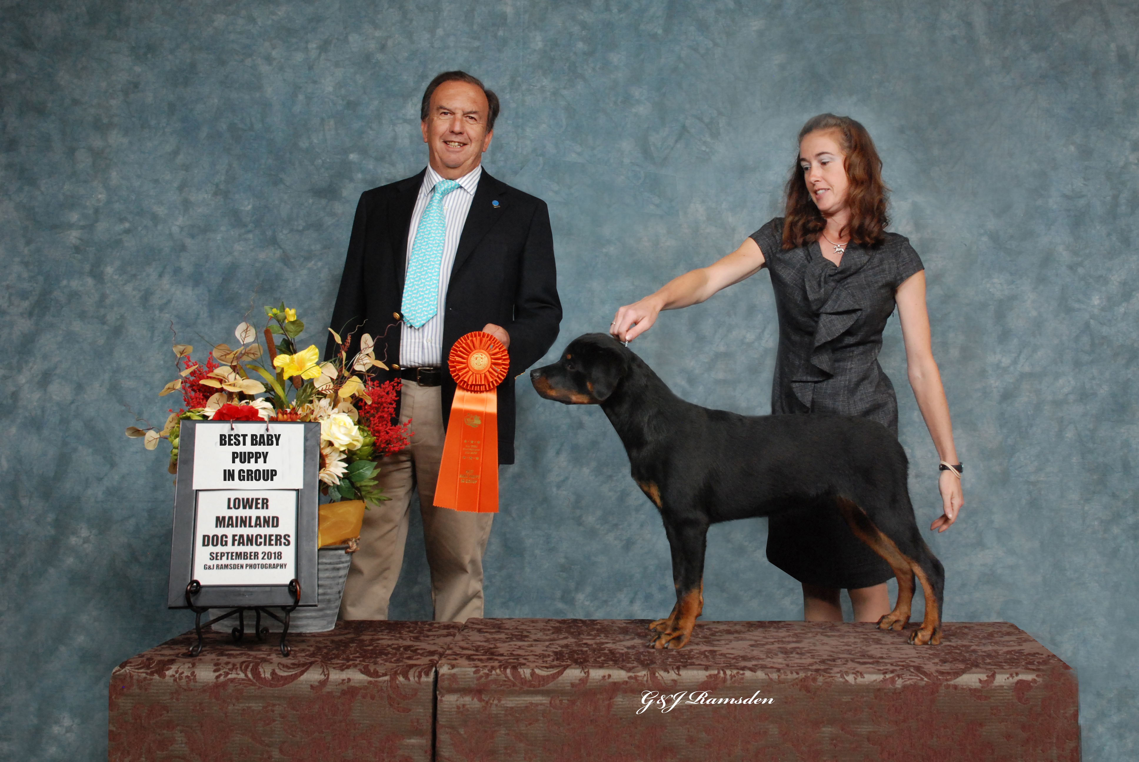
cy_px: 381
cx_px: 570
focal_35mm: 33
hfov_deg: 57.2
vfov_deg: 40.1
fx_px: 1045
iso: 800
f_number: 8
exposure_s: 1/60
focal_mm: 22
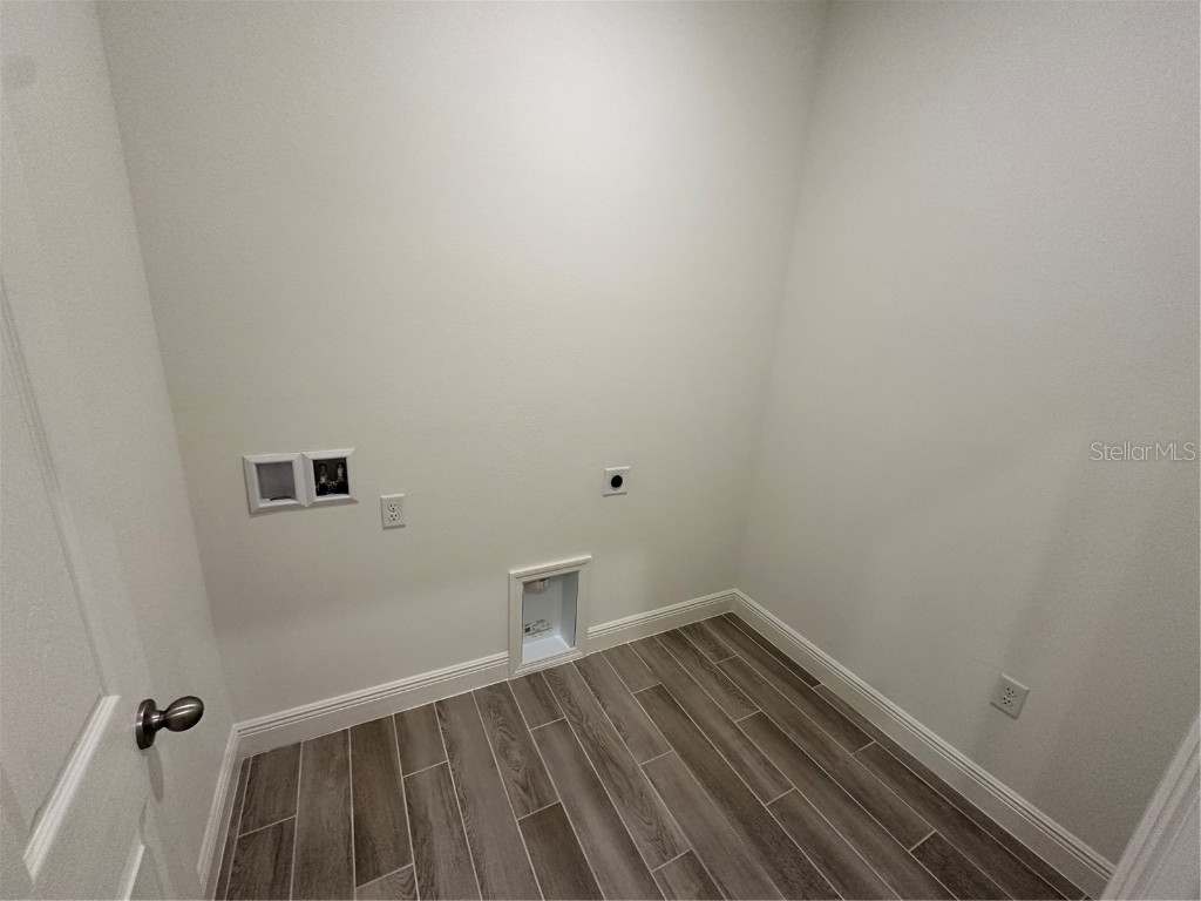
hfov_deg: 102.1
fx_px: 486
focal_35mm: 14
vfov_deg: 85.7
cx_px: 600
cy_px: 450
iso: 250
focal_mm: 2.22
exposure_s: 1/120
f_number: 2.2
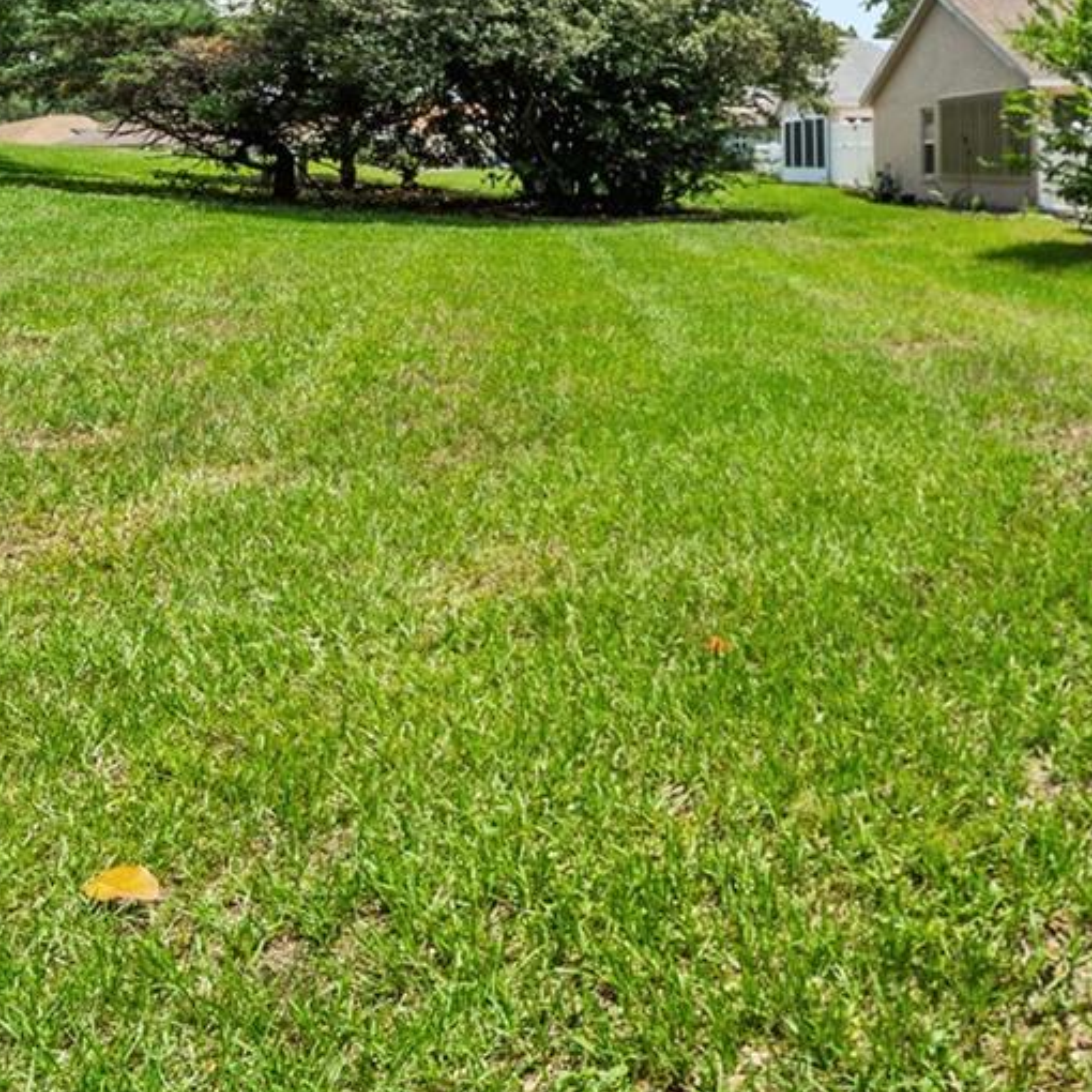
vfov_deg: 46.7
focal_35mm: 32
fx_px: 1142
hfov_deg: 40.1
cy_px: 133
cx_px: 1233
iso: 80
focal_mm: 12
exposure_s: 1/100
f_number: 9
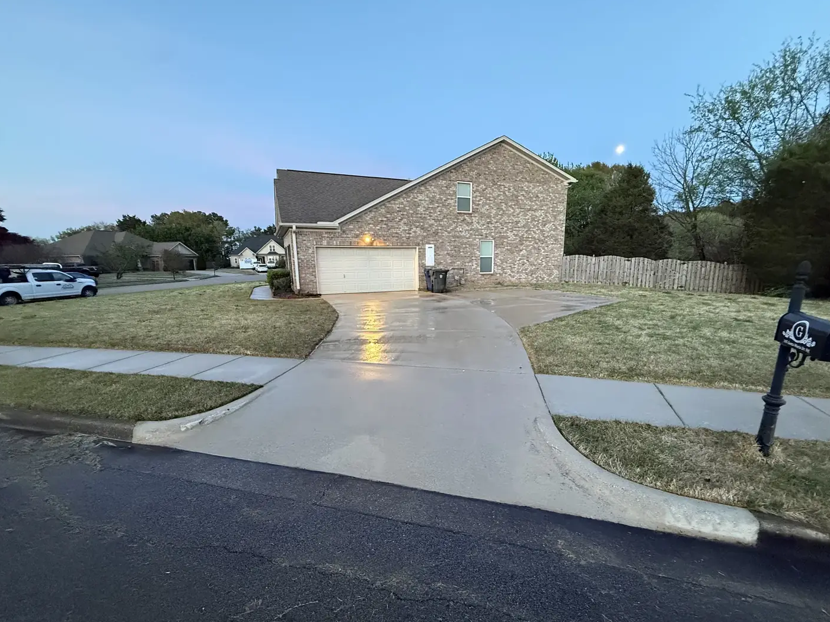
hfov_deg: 98.1
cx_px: 433
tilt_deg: -10.0
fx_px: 360
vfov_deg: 81.7
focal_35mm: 15
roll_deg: -0.2
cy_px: 327
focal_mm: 2.22
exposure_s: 1/60
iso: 800
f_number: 2.2
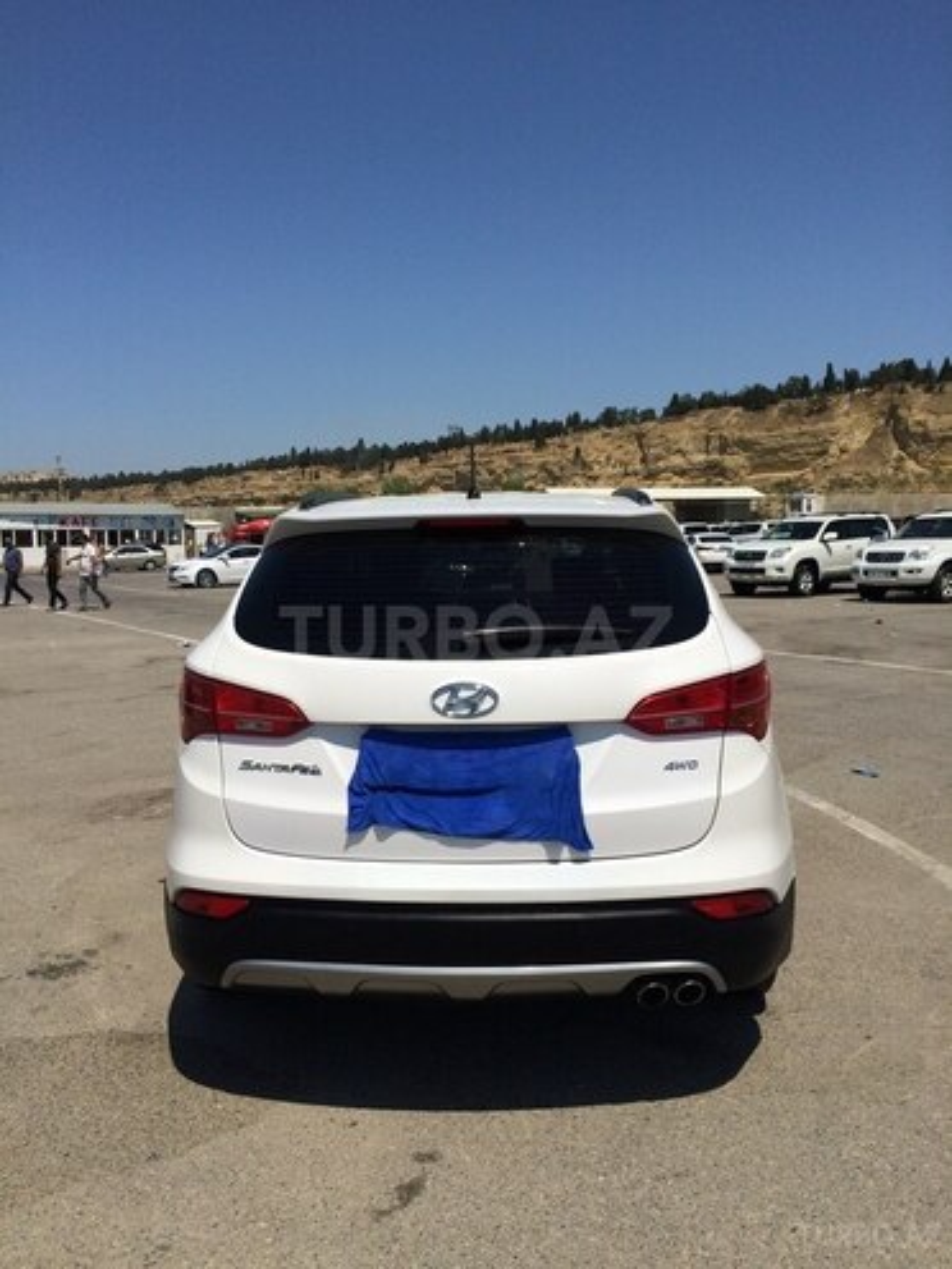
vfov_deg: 61.7
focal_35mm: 29
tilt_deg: -7.7
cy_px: 634
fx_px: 1063
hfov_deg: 48.2
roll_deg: +2.3
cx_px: 476
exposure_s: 1/5128
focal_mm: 4.15
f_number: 2.2
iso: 32
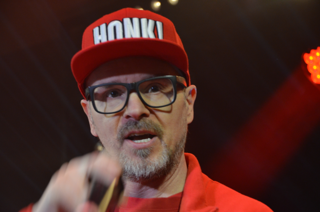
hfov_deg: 17.5
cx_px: 160
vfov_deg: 11.7
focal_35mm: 117
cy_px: 106
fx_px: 1038
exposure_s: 1/30
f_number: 5.6
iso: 1800
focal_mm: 78
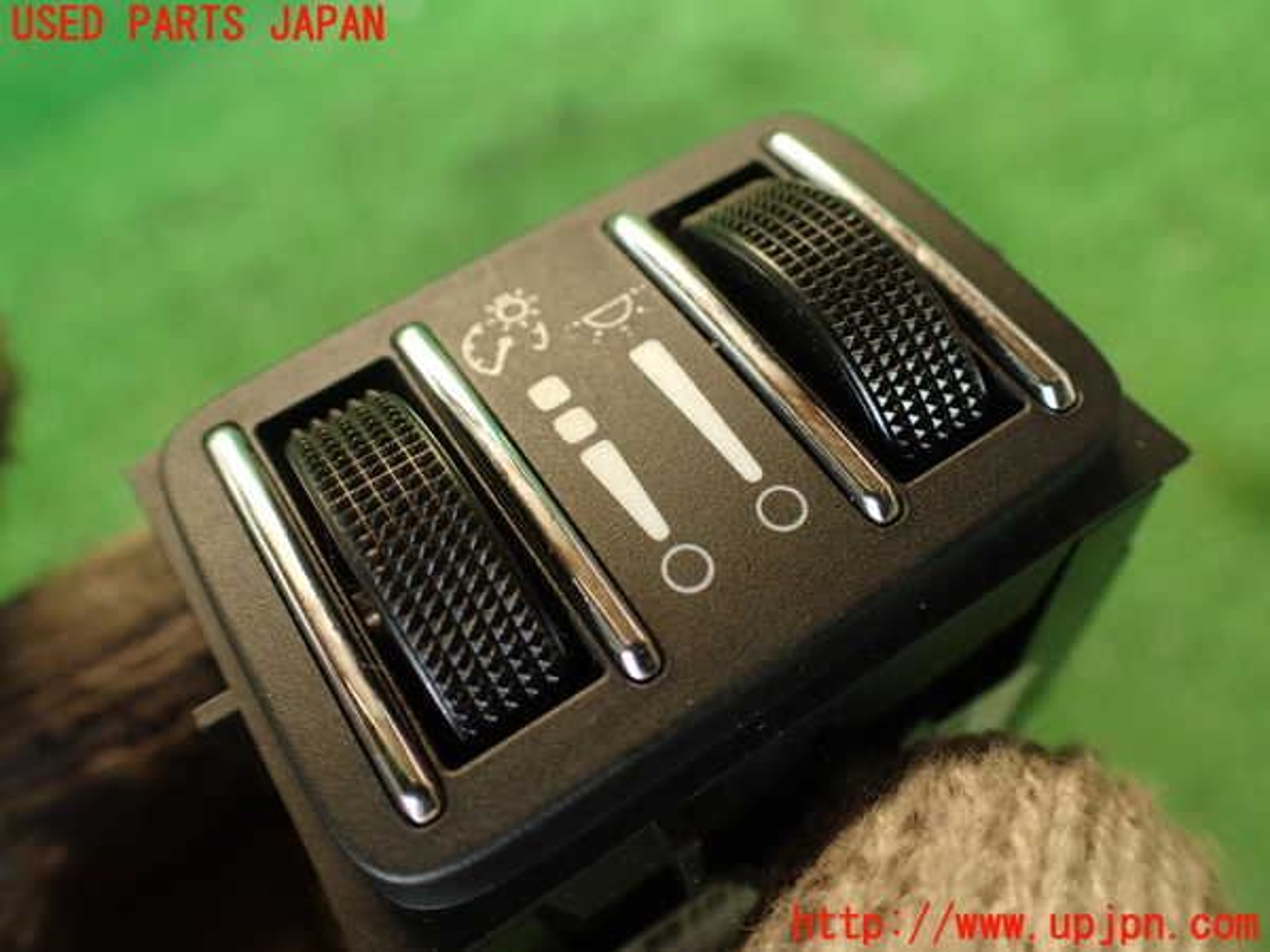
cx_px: 635
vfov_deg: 46.8
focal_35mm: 30
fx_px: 1101
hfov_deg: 60.0
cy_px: 476
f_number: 2.3
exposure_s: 1/30
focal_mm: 5.4
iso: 200
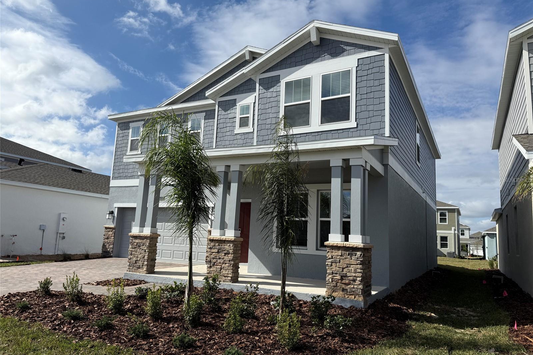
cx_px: 266
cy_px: 179
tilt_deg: +10.0
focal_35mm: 25
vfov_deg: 51.3
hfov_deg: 71.5
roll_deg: -2.2
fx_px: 370
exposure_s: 1/7353
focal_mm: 6.76
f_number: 1.78
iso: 80
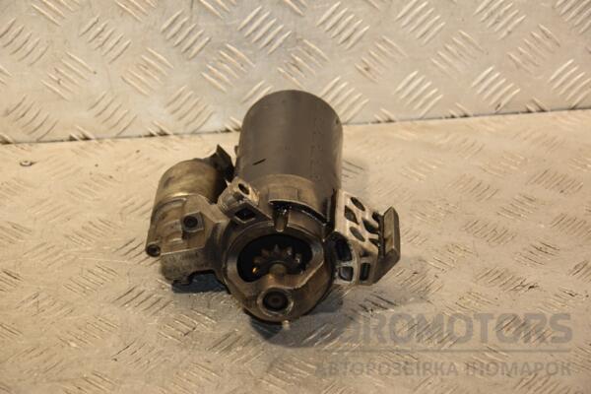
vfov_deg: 13.8
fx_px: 1625
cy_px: 197
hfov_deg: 20.6
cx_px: 296
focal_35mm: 99
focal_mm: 66
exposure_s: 1/125
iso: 800
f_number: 5.3
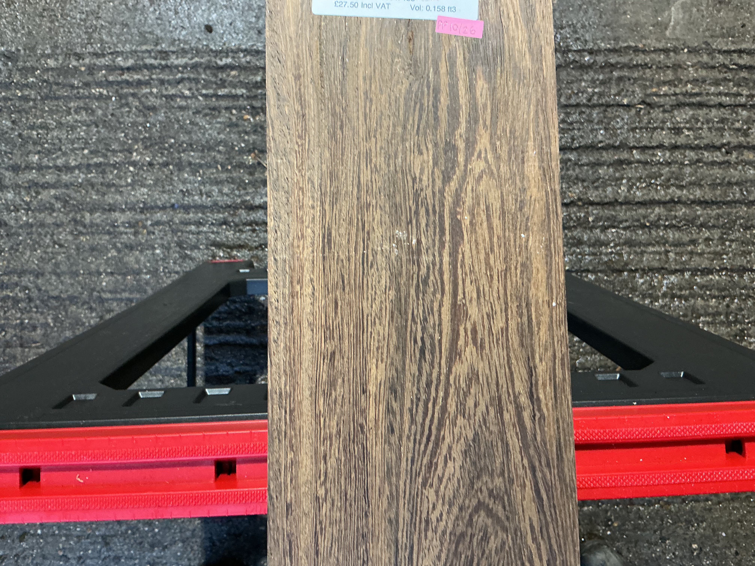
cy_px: 283
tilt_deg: -84.3
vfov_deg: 48.2
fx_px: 633
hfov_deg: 61.7
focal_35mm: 29
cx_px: 378
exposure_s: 1/33
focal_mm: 3
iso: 200
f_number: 1.8
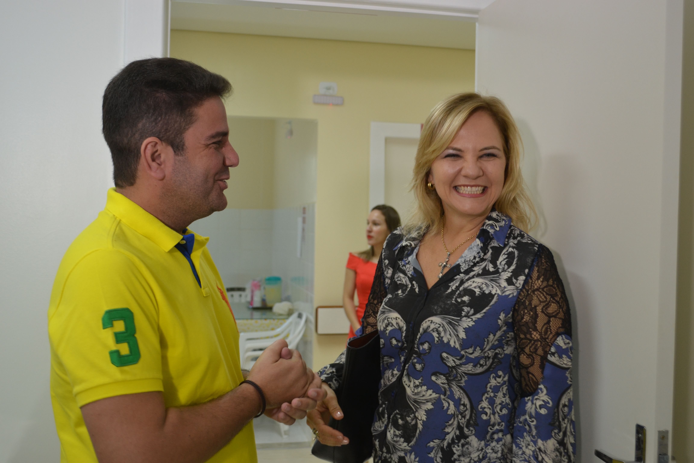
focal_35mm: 39
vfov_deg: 34.2
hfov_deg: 49.6
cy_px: 232
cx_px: 347
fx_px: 752
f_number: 4.2
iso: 400
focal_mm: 26
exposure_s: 1/30
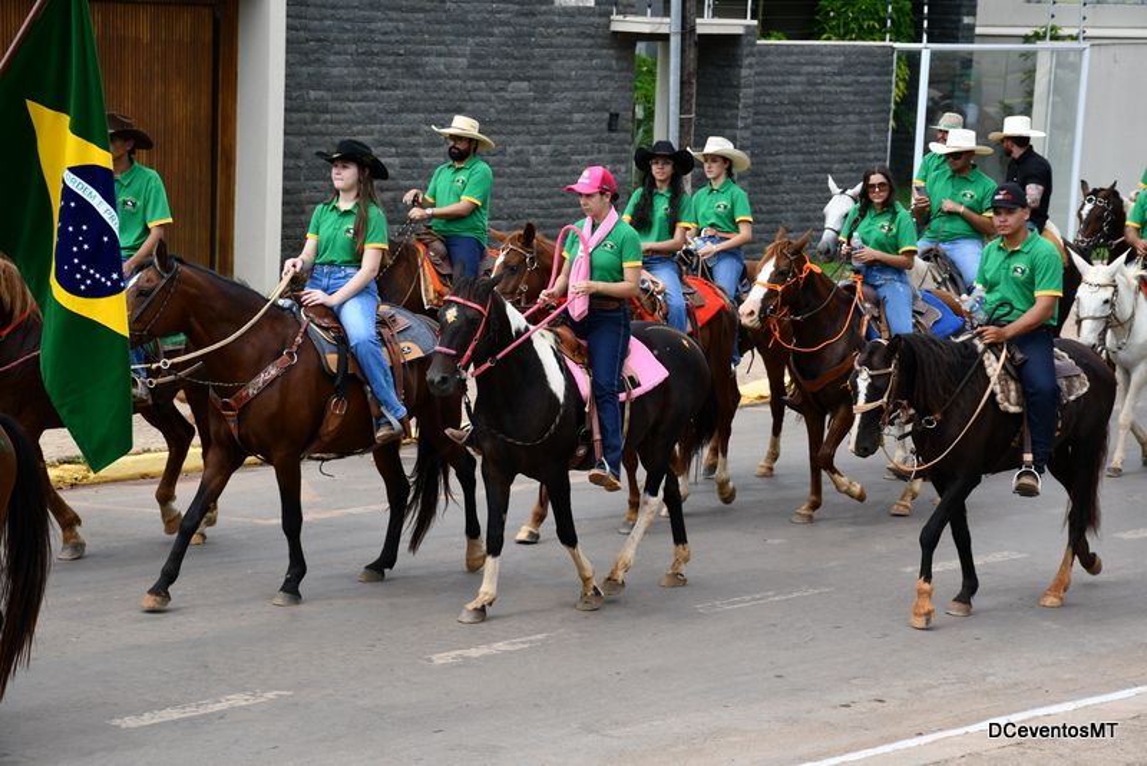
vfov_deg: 13.1
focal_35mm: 105
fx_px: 3346
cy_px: 383
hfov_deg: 19.4
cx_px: 574
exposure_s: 1/250
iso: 160
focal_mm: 70
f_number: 8
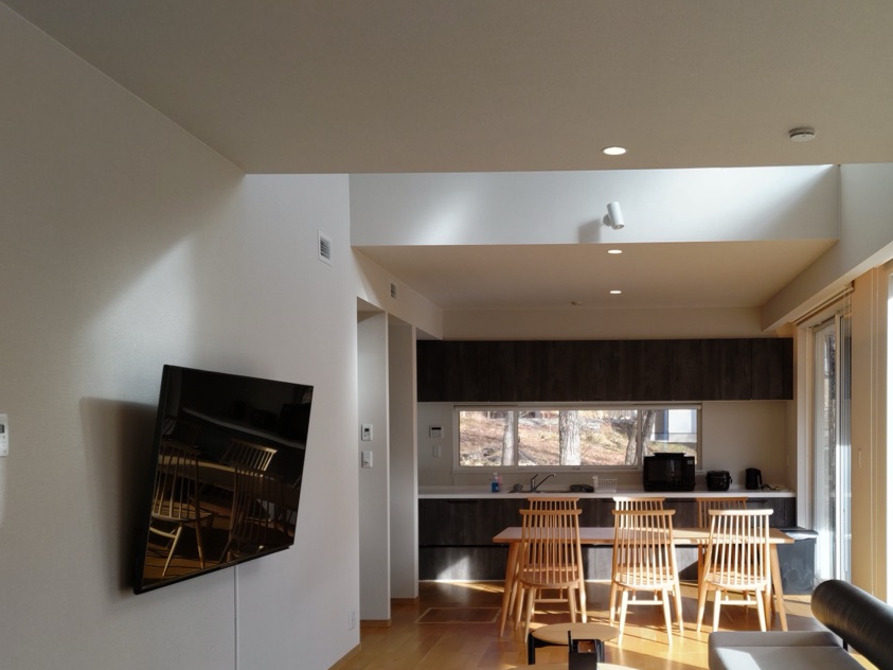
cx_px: 577
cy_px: 453
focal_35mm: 37
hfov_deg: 49.5
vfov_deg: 38.2
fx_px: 954
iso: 55
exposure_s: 1/100
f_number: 1.79
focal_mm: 4.8
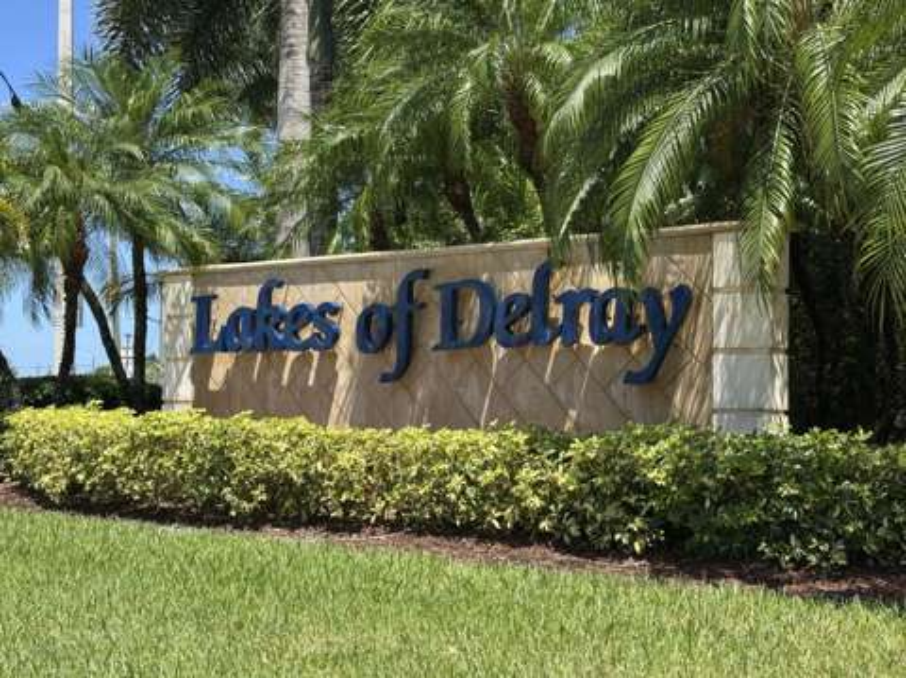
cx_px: 453
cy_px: 339
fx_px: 1255
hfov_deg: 39.7
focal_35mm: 48
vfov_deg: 30.2
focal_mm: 6.86
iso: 64
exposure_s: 1/1815
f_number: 1.78
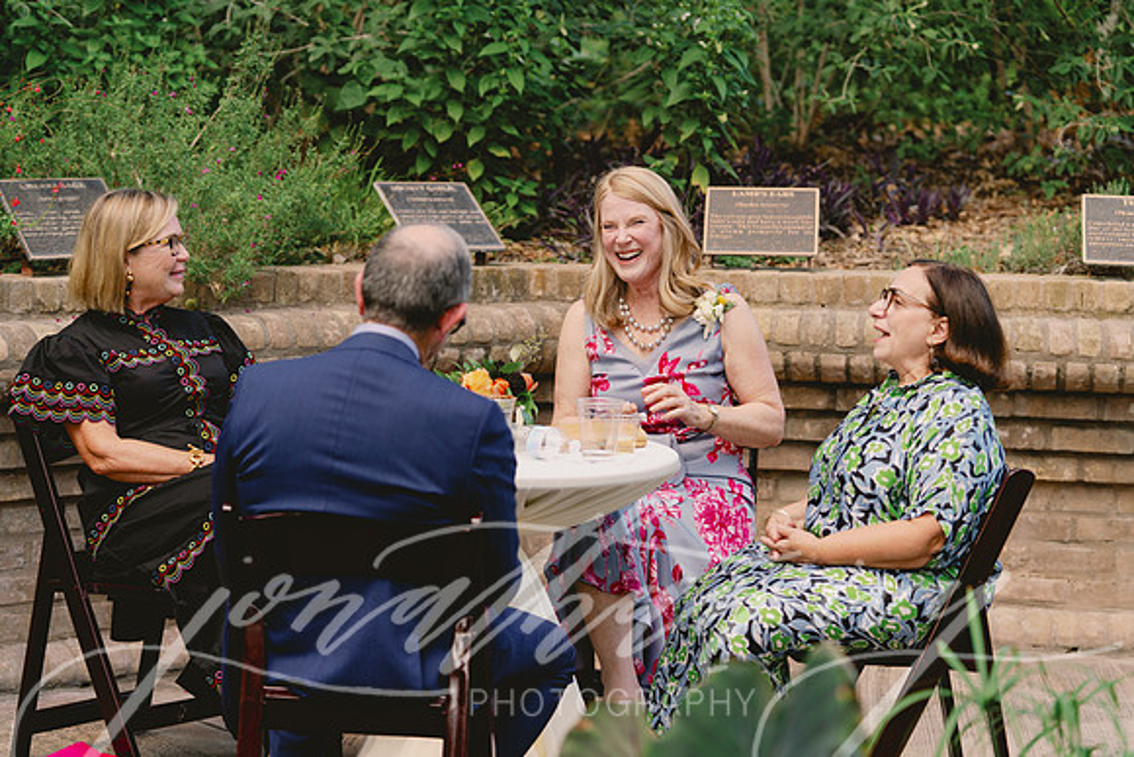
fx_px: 2899
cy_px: 378
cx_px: 567
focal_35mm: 92
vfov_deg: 14.9
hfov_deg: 22.1
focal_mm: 92
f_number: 3.2
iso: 400
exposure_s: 1/320
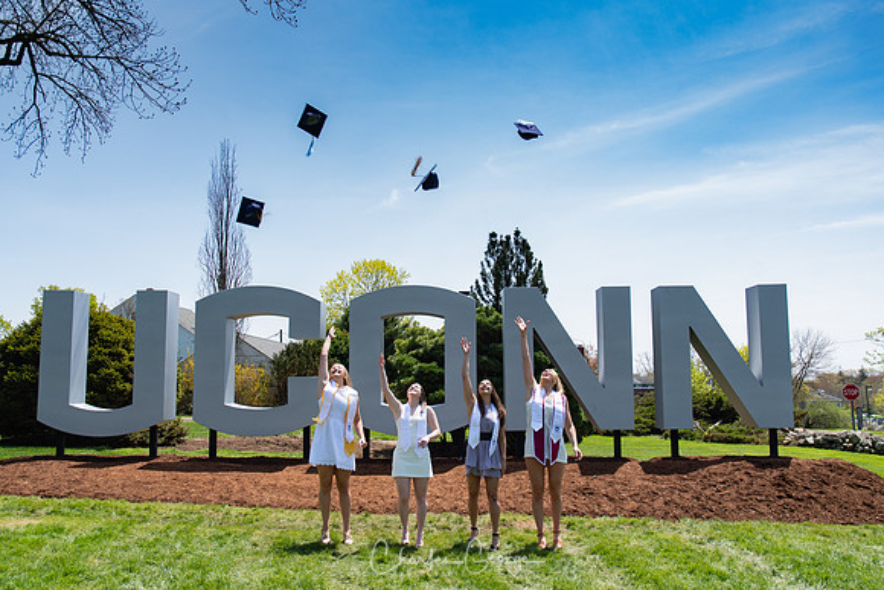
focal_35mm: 36
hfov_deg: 53.1
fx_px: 884
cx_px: 442
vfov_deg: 36.9
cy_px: 295
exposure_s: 1/250
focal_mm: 24
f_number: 5.6
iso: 100
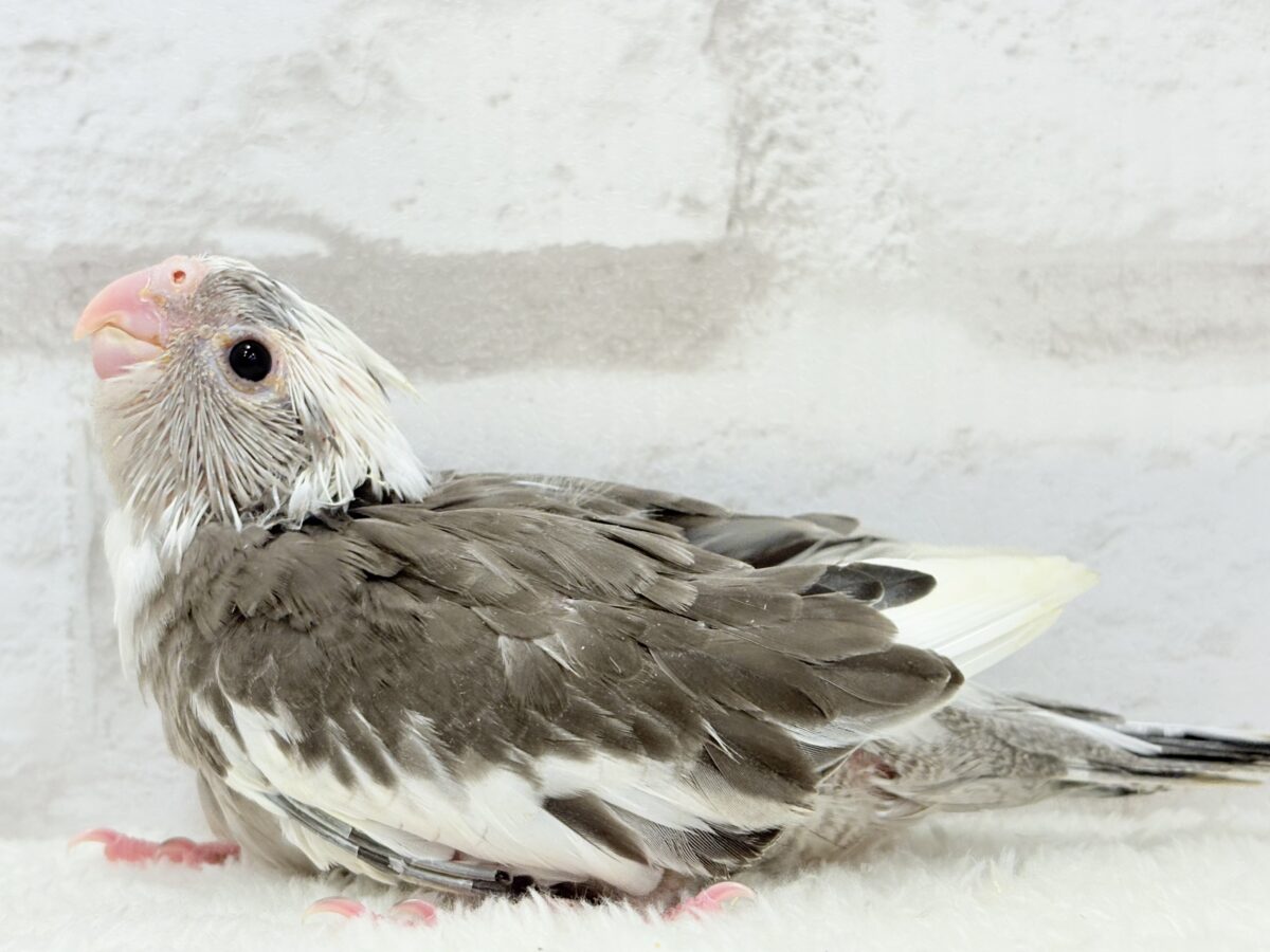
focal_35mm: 52
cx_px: 635
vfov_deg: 28.0
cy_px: 476
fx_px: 1908
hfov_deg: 36.8
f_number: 1.6
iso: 100
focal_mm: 5.96
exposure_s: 1/100
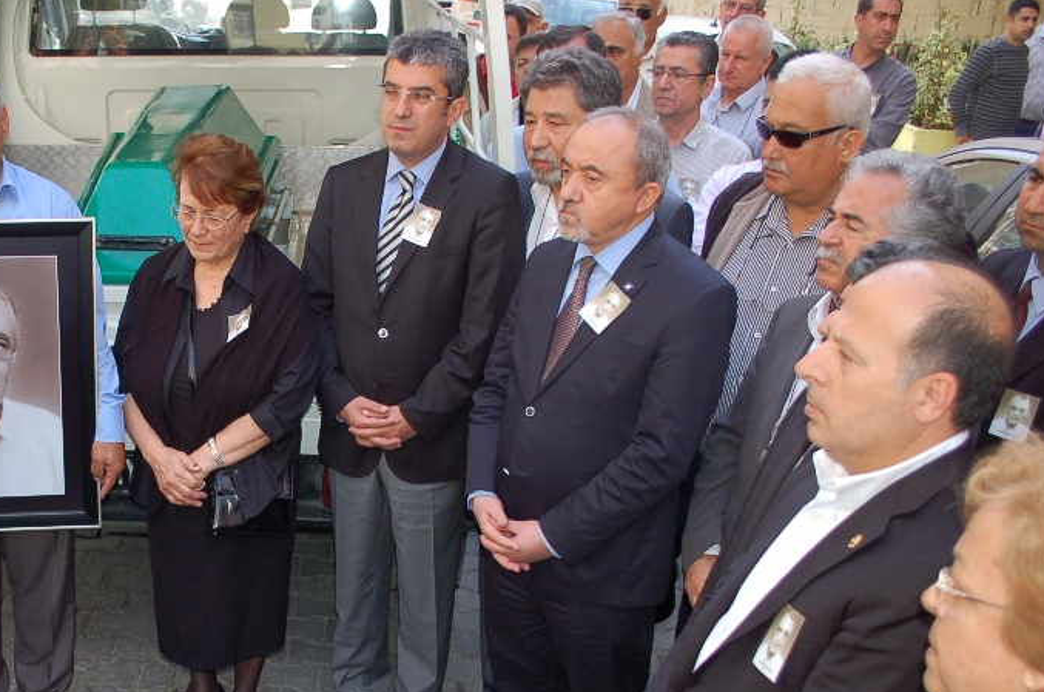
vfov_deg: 29.3
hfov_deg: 41.7
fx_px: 1303
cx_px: 207
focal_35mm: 45
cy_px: 524
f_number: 3.5
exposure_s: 1/500
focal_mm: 18
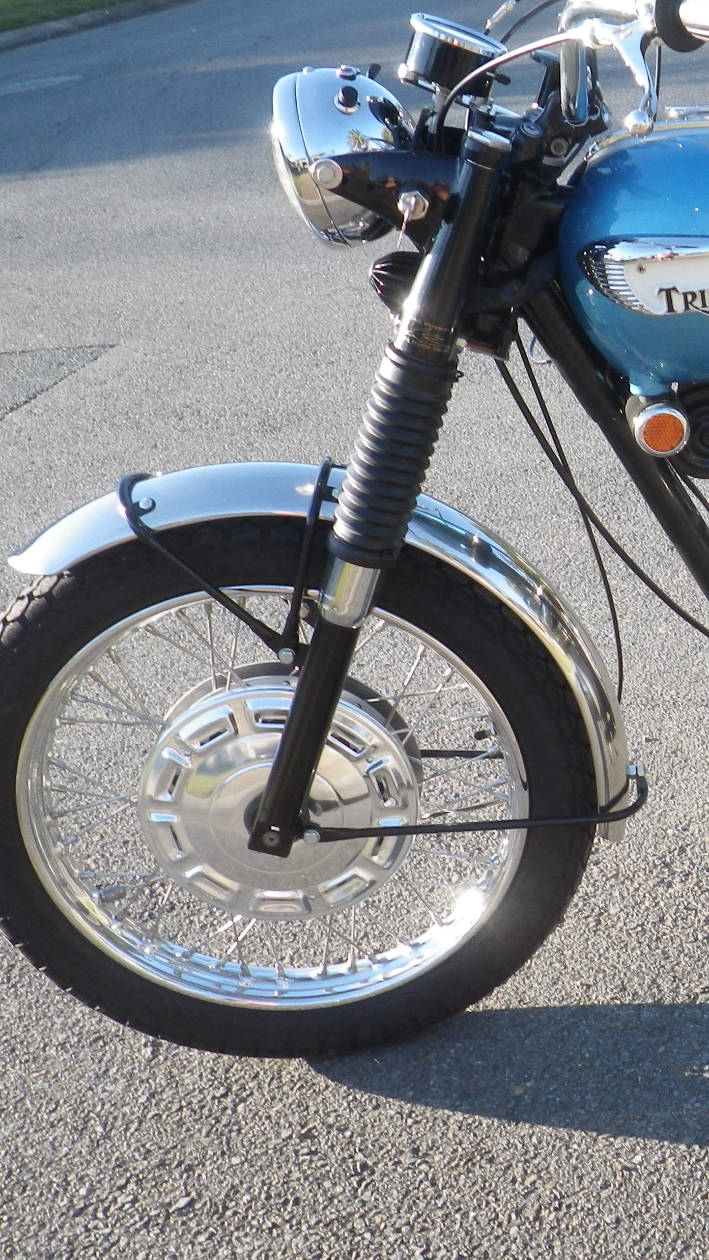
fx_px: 1704
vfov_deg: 40.6
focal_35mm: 51
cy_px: 598
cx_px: 935
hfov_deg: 21.2
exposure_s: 1/125
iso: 80
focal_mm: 5
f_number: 3.5
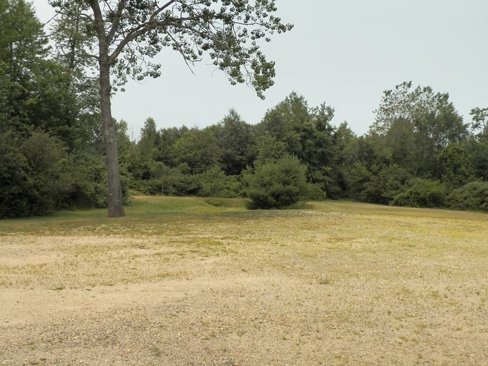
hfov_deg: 52.6
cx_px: 244
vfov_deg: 40.7
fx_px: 493
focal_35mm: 35
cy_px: 183
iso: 125
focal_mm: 6.3
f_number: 4
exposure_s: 1/1600
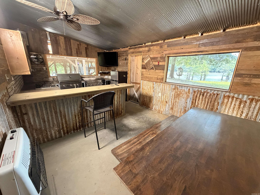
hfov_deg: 102.1
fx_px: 105
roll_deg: -1.3
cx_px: 130
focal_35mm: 14
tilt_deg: -16.0
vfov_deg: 85.7
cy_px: 98
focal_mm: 2.22
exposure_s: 1/60
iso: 640
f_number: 2.2
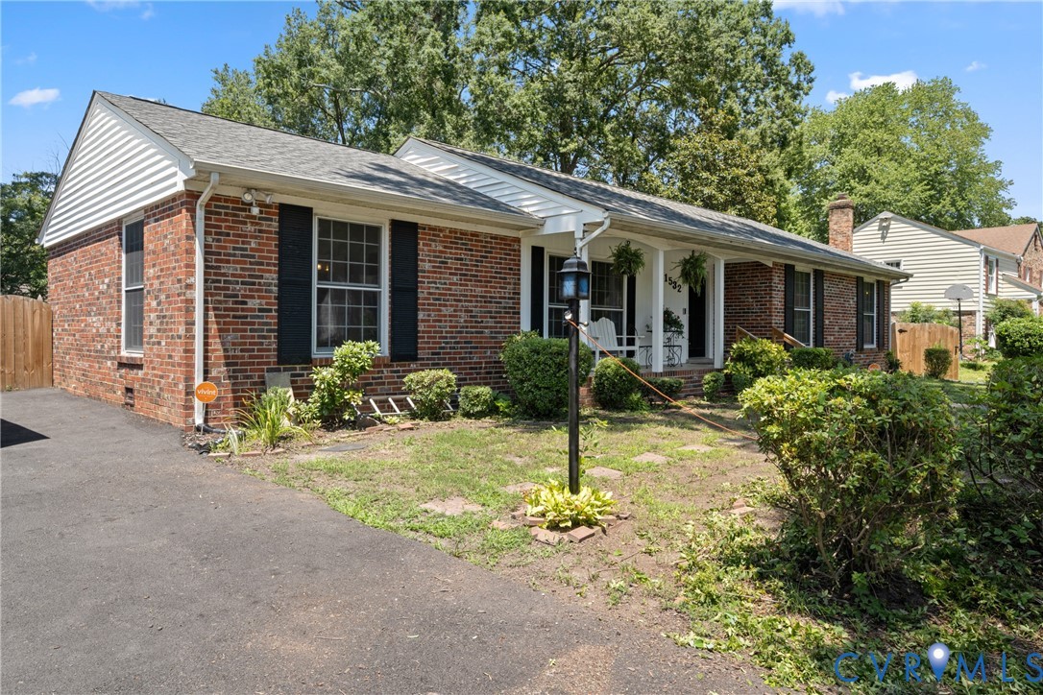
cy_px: 348
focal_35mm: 22
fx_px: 652
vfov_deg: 56.1
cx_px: 522
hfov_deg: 77.3
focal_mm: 22.5
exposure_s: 1/50
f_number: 11
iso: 160
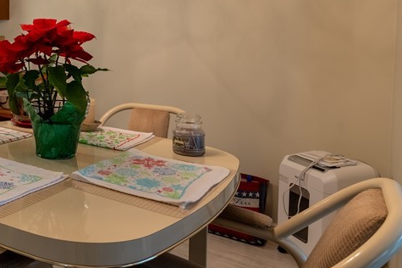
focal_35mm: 32
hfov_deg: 47.9
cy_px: 67
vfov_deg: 39.9
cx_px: -5
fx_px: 357
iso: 400
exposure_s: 1/125
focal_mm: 14
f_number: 8
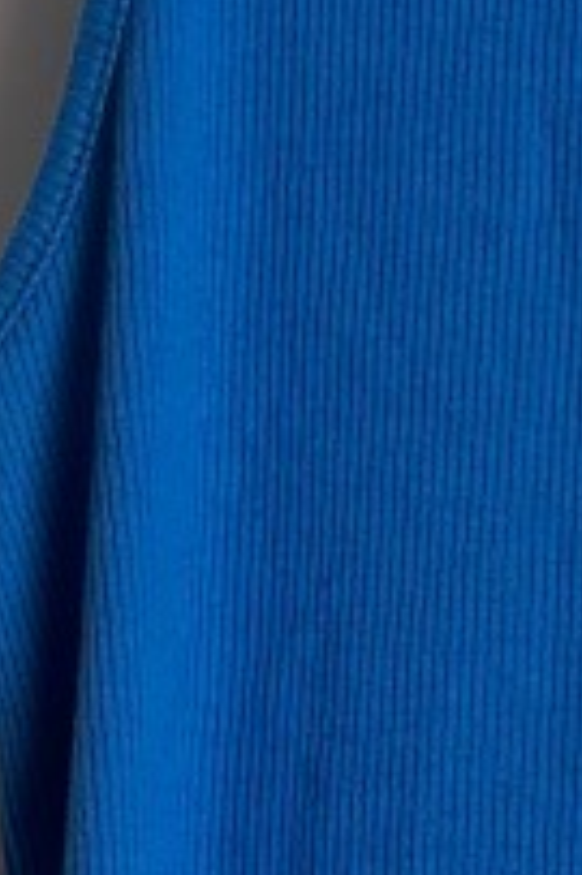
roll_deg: -0.5
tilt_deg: +0.2
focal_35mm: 213
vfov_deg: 9.3
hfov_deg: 6.2
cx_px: 1375
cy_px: 1427
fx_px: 5174
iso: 64
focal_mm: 5.96
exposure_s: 1/121
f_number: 1.6
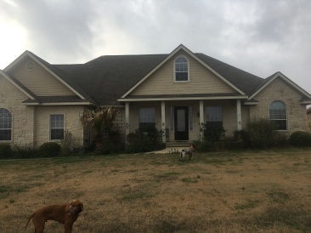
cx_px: 156
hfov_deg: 61.7
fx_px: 260
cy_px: 116
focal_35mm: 29
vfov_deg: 48.2
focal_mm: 4.15
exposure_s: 1/905
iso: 25
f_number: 2.2
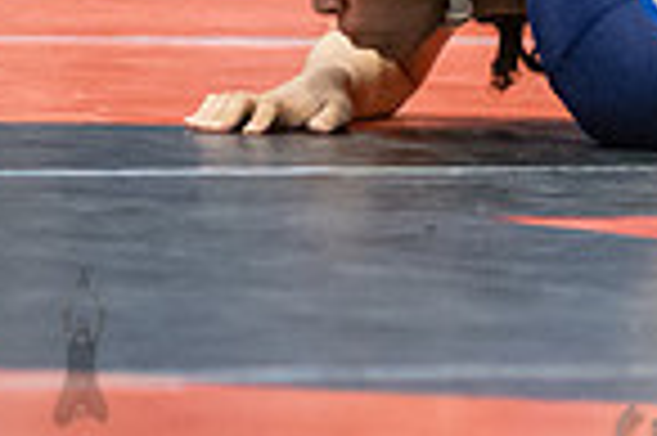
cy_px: -169
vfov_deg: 1.9
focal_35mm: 734
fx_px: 13380
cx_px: 850
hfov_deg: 2.8
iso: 8000
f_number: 3.5
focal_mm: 145
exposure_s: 1/400
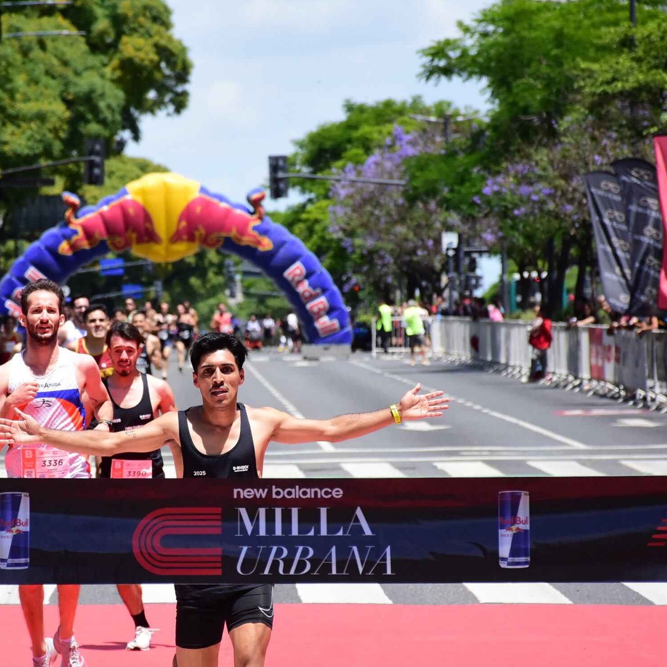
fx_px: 5363
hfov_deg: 7.1
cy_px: 382
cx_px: 205
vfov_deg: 7.1
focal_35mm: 246
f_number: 5.6
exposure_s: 1/4000
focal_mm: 112
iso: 1000
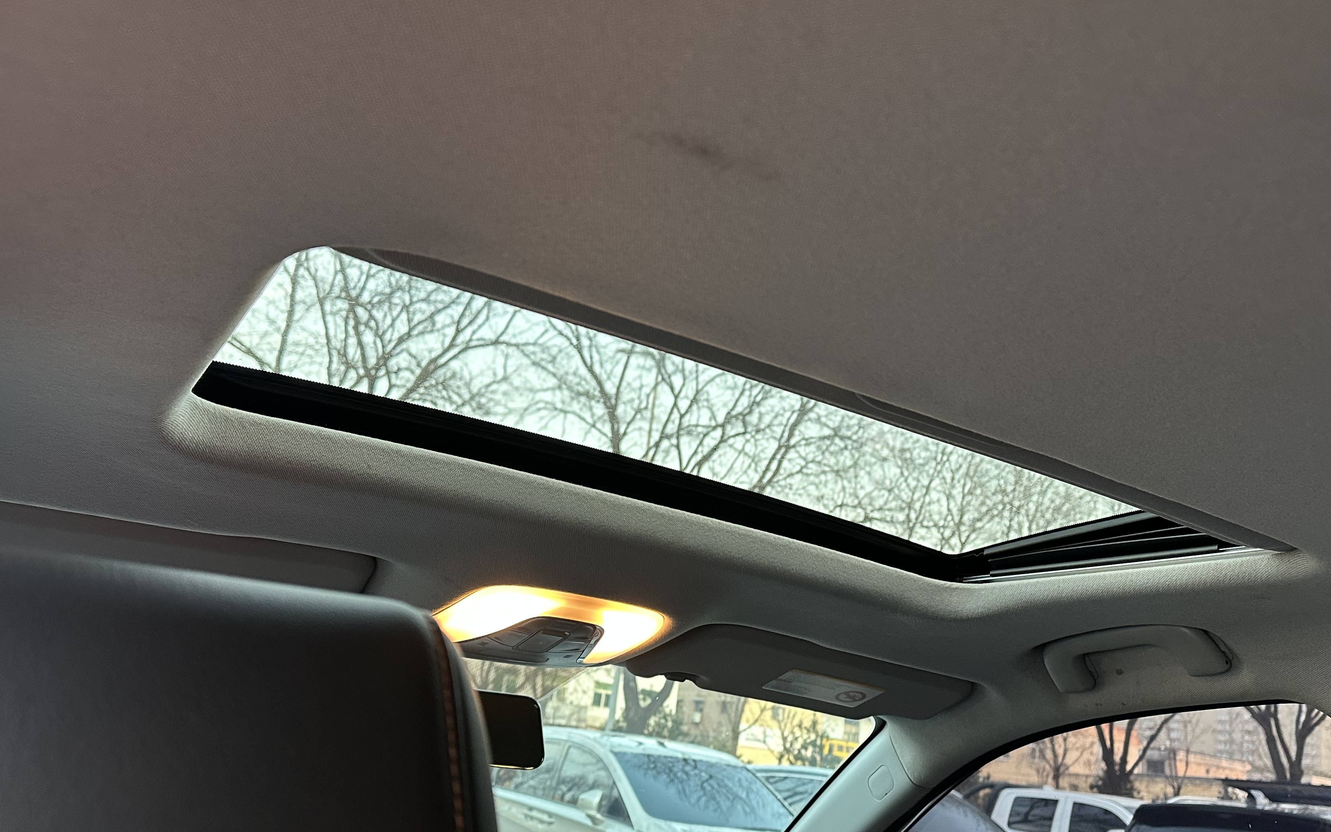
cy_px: 500
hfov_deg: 61.2
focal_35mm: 31
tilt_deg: +13.8
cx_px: 718
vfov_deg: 40.4
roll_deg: -6.2
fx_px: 1124
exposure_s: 1/60
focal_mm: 6.86
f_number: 1.78
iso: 320
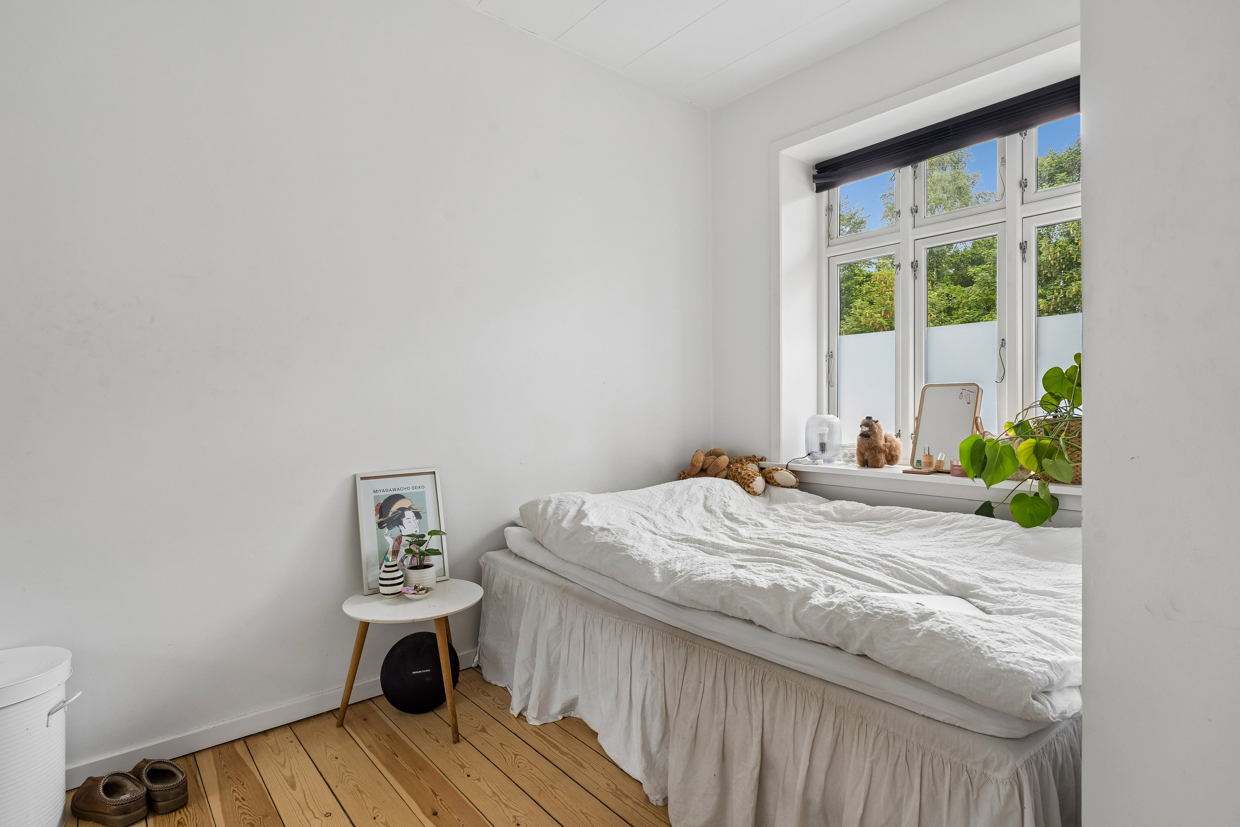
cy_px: 414
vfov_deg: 65.9
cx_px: 620
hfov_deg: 88.4
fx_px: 637
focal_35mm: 18
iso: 200
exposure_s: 1/10
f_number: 8
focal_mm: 18.5
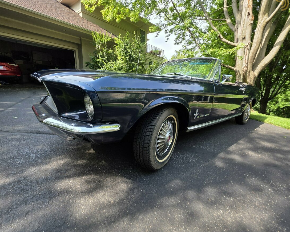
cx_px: 155
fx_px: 120
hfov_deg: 100.6
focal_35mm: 14
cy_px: 112
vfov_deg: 87.9
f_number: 1.9
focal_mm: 2.2
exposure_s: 1/335
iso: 40
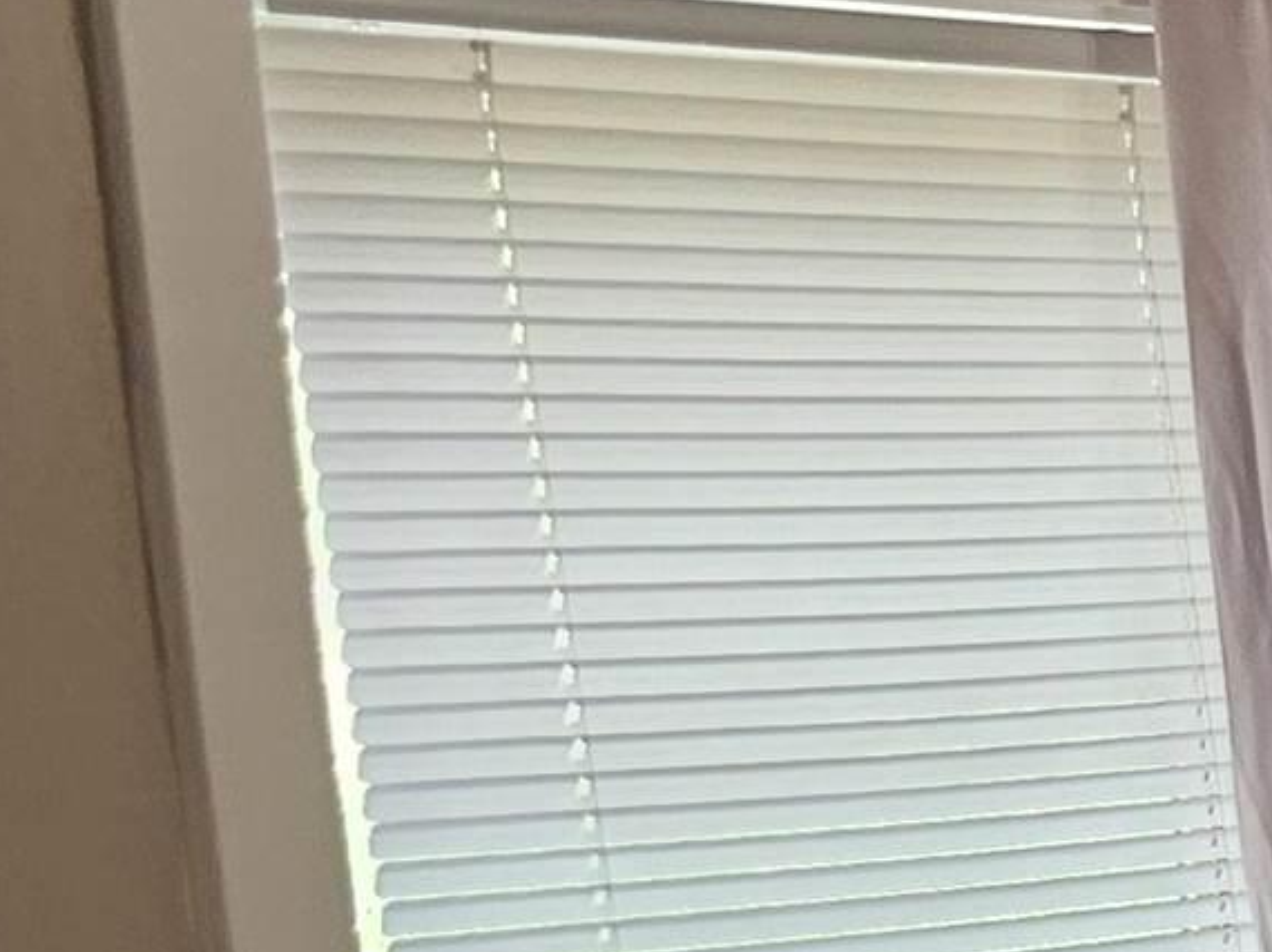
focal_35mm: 124
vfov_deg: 11.5
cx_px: 3080
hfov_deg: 12.4
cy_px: 1378
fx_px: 4555
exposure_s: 1/120
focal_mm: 6.3
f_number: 1.7
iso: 200
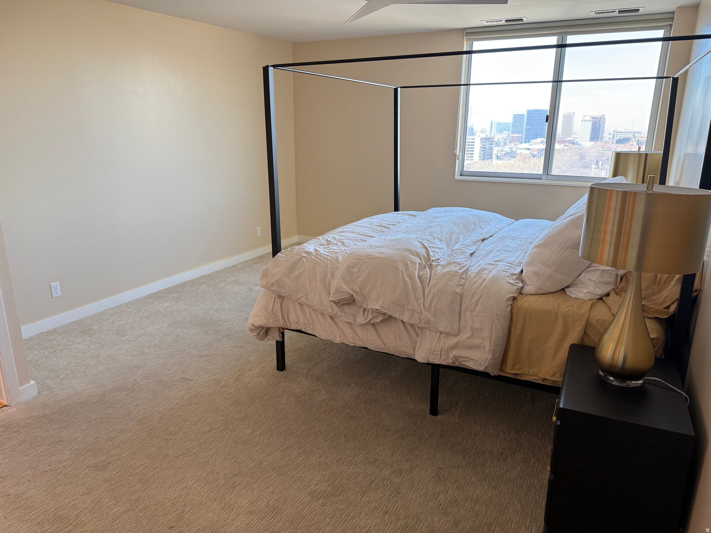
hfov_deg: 71.6
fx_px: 493
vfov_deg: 56.8
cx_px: 356
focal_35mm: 24
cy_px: 266
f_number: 1.78
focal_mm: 6.76
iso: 125
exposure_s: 1/120
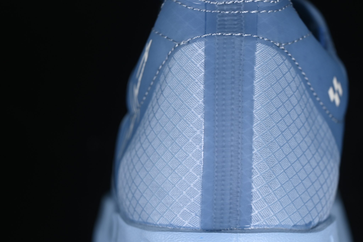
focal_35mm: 102
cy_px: 156
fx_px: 1028
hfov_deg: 20.0
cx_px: 227
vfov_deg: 13.4
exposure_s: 1/60
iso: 160
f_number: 6.3
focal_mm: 50
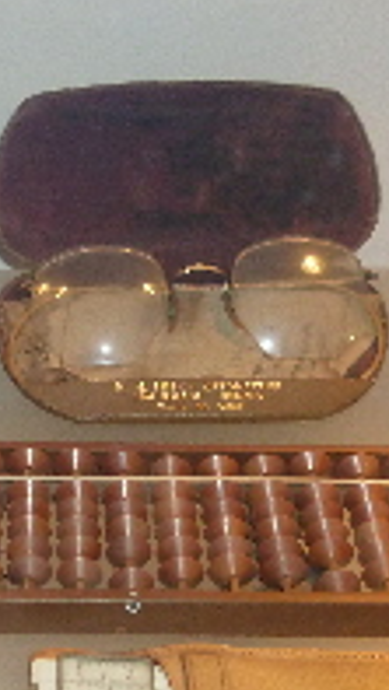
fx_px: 1465
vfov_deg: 26.5
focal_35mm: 80
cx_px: -56
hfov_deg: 14.7
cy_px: 394
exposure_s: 1/60
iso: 200
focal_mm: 5.2
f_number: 2.7
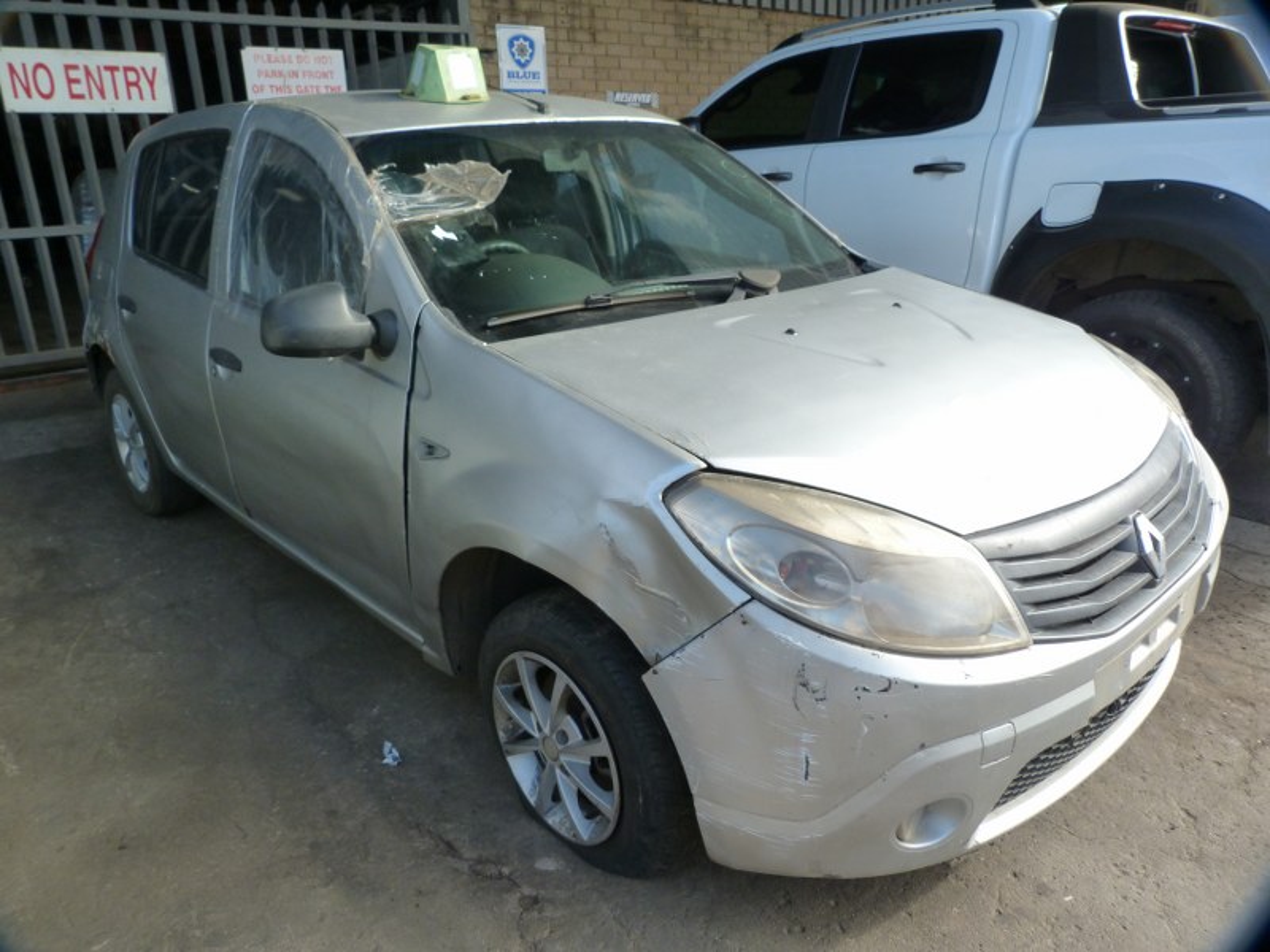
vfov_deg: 54.9
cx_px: 635
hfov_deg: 69.4
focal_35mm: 25
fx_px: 917
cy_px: 476
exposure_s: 1/160
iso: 125
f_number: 4
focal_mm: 4.5
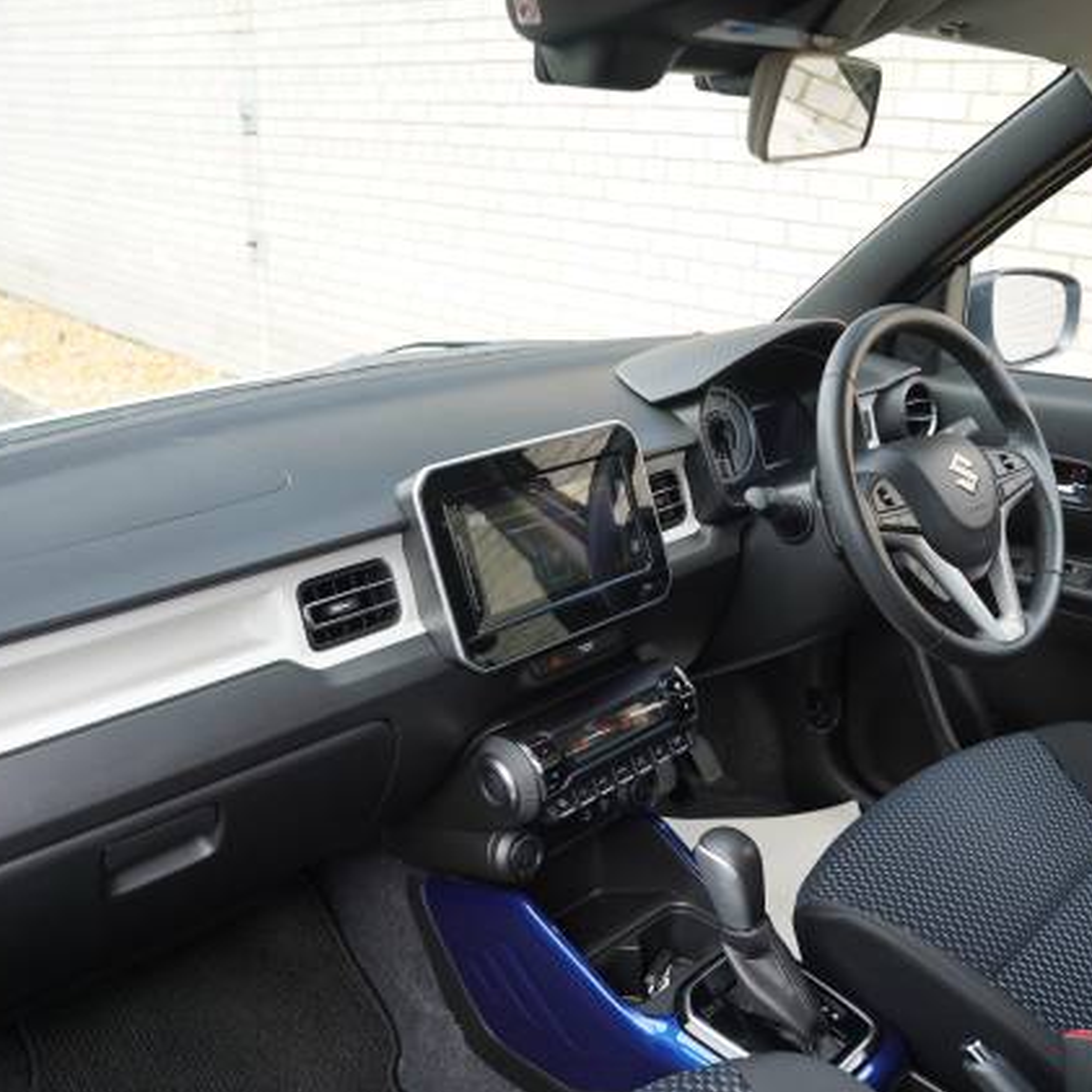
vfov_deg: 52.5
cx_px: 755
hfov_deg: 51.3
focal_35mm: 31
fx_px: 1106
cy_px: 545
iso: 200
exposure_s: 1/60
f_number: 4
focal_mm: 24
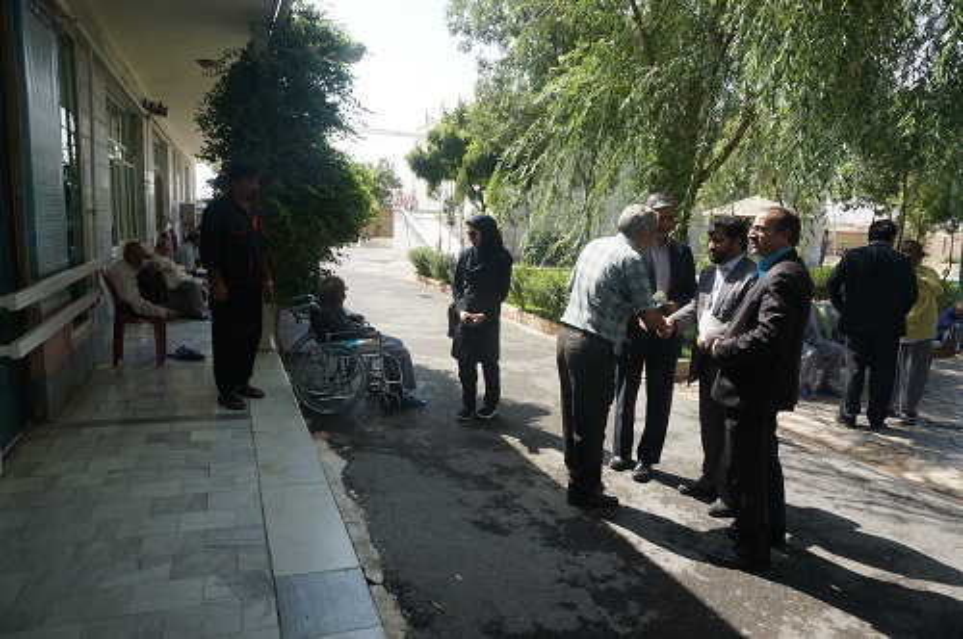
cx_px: 482
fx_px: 641
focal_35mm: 24
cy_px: 320
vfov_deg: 53.0
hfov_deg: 73.8
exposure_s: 1/200
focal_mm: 16
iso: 100
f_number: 5.6
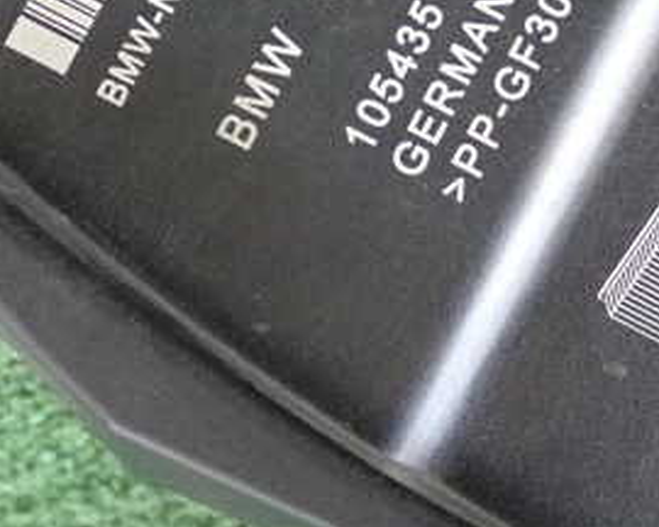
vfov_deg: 17.2
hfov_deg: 21.0
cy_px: 168
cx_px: 613
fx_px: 1736
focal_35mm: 89
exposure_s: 1/125
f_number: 2.8
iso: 1600
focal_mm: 7.31
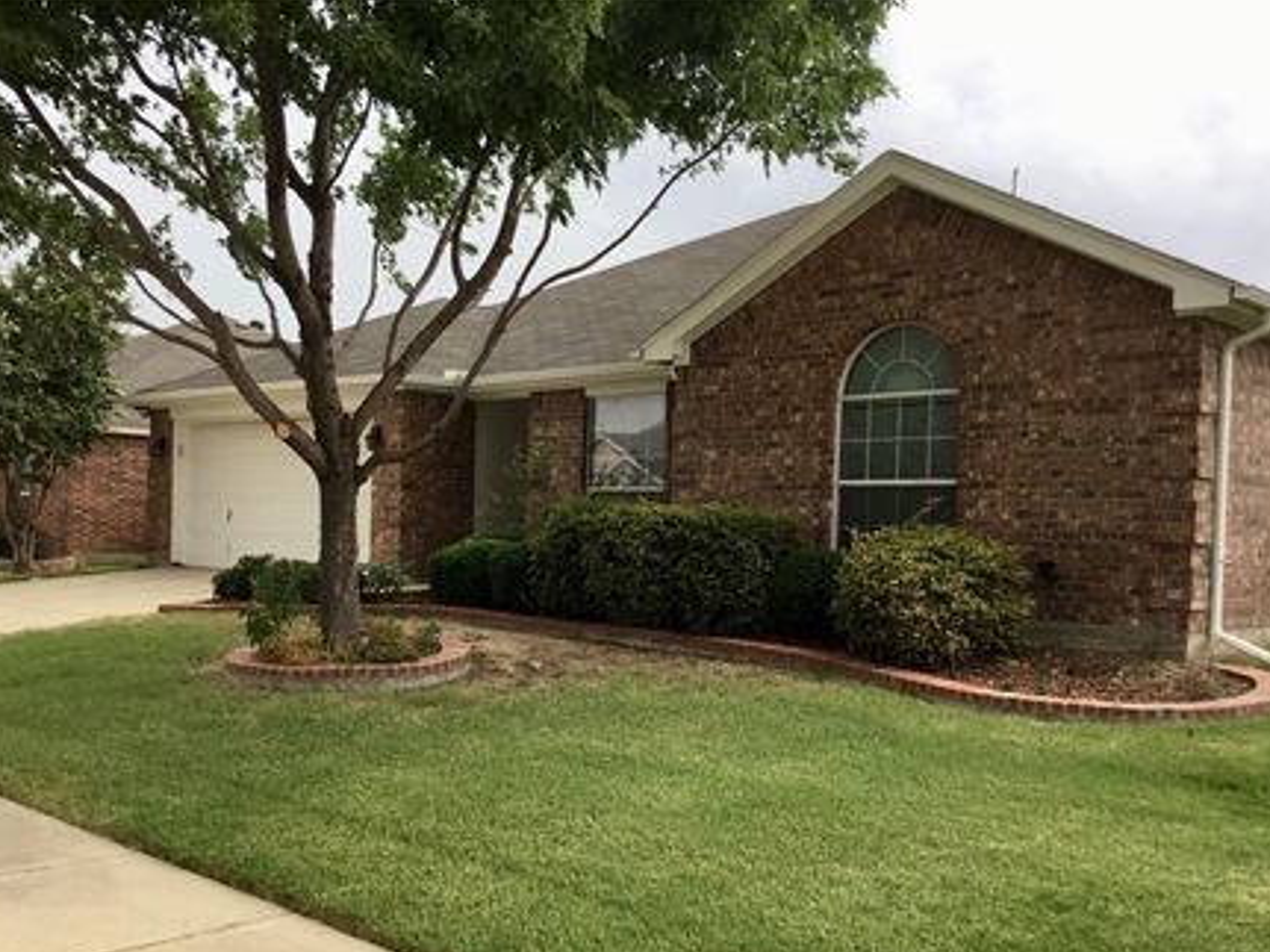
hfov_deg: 51.3
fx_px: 1320
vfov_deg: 39.5
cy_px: 550
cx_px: 569
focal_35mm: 36
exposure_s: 1/150
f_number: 2.4
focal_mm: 3.3
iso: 25
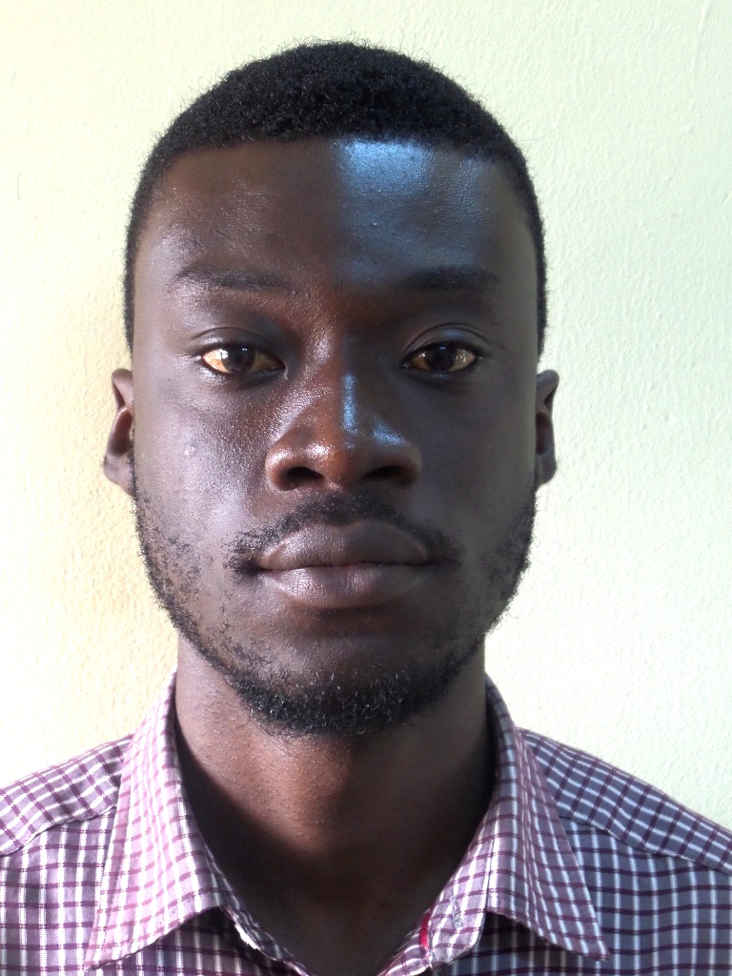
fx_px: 2199
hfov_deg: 18.9
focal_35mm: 78
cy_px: 488
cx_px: 366
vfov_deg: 25.0
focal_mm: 13.9
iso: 400
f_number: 3.8
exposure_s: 1/15
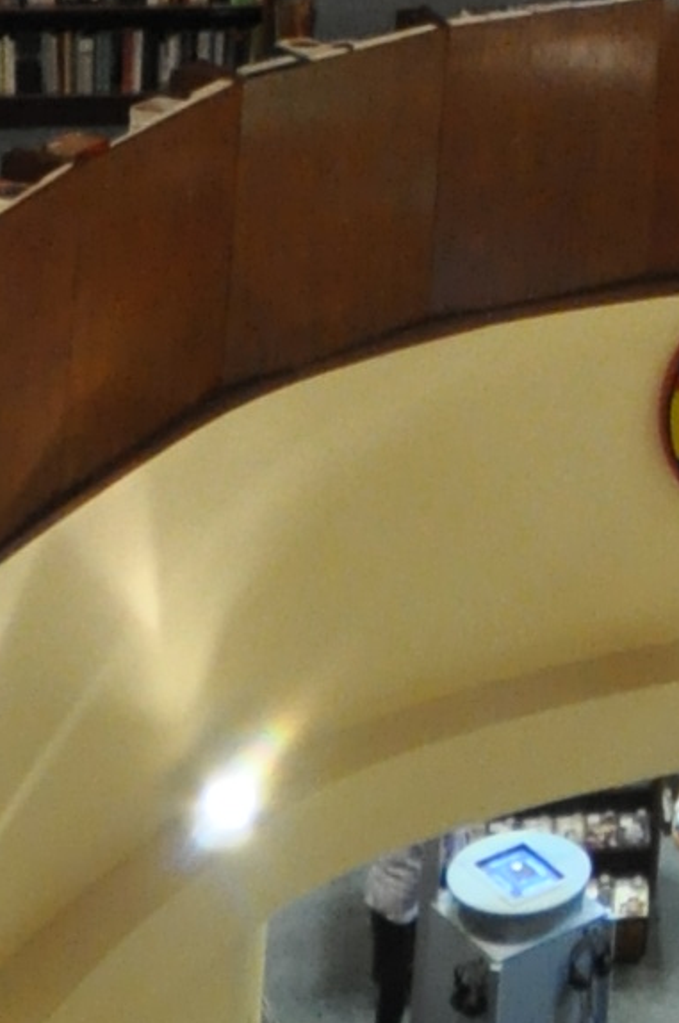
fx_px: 3178
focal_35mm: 112
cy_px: -1249
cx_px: 1237
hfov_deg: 11.3
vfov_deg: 14.1
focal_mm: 10
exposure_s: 1/30
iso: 1000
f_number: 4
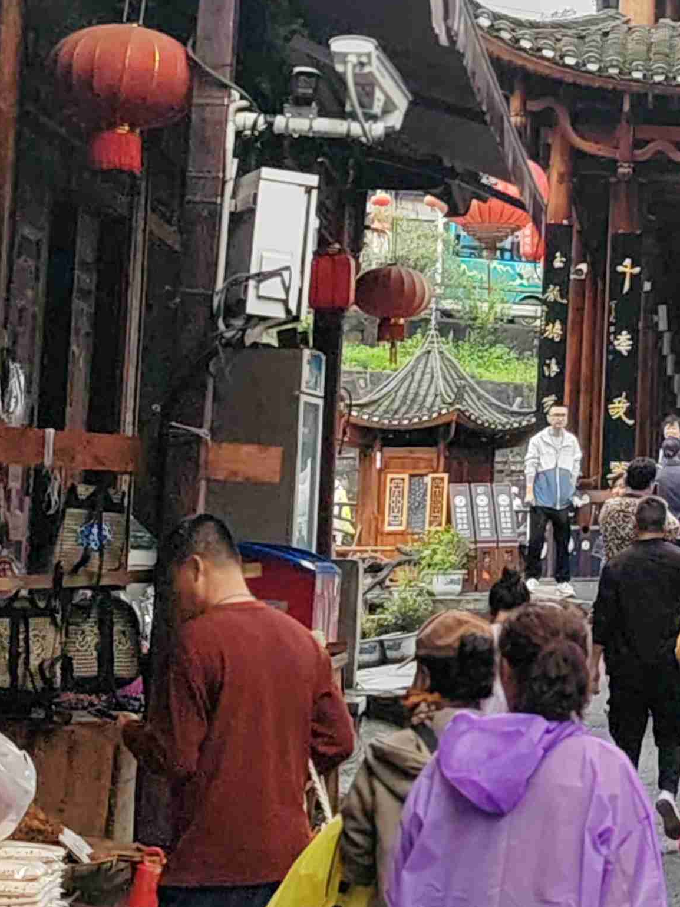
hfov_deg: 11.4
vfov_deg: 14.9
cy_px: -165
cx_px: 804
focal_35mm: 128
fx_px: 3353
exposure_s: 1/625
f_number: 5.6
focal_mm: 6.14
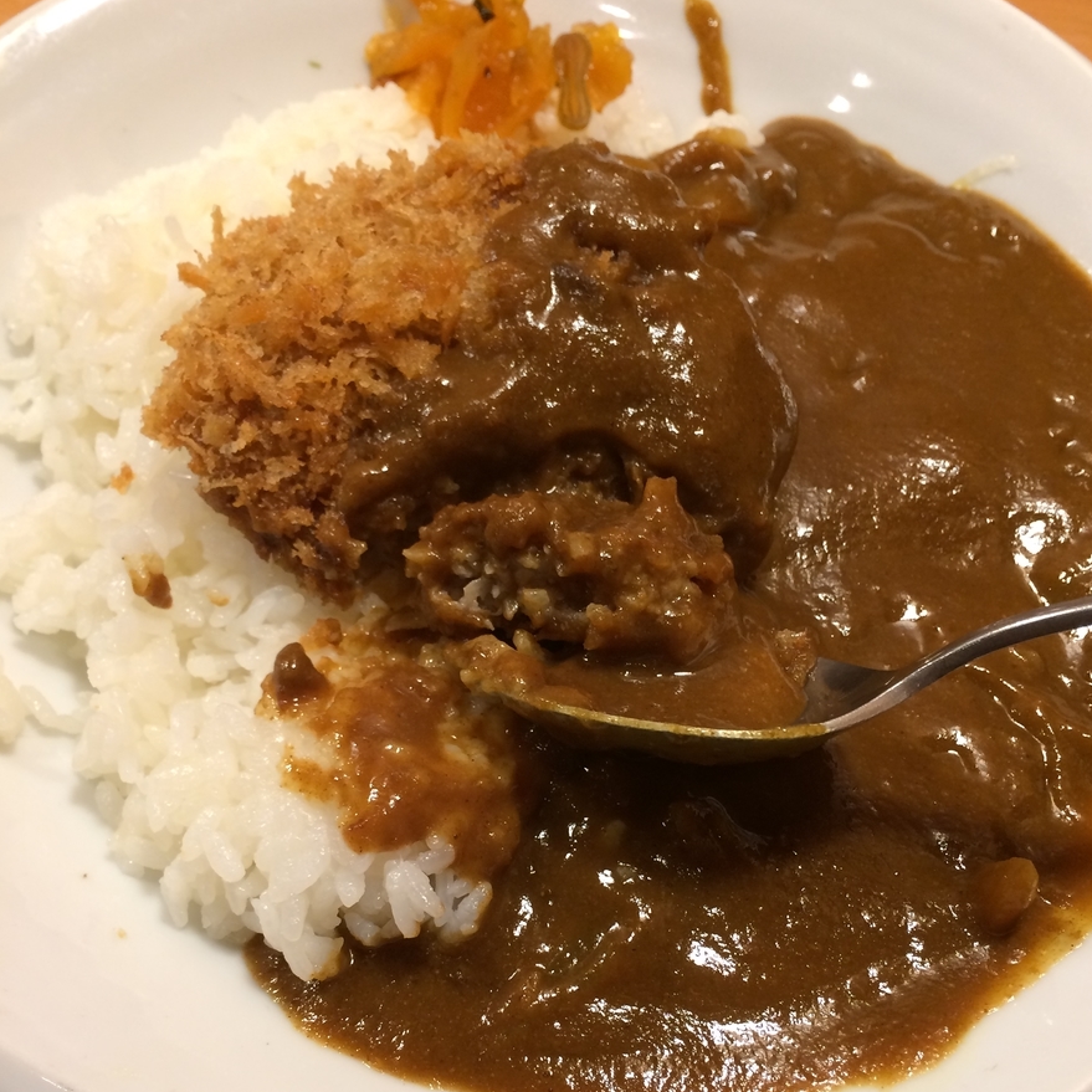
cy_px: 713
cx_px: 554
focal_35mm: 35
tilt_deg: -63.4
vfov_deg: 46.6
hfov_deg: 47.2
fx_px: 1249
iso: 80
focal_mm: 4.15
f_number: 2.2
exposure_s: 1/30
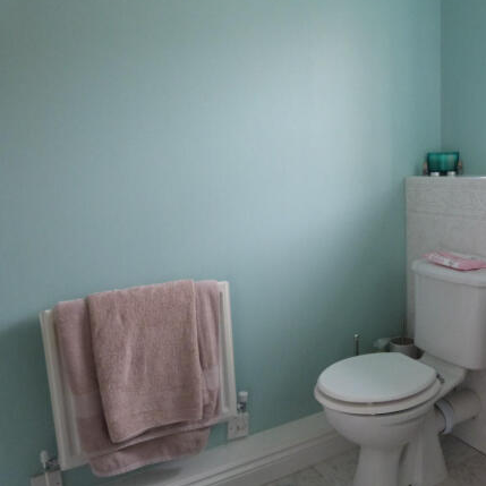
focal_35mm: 30
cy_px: 241
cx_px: 312
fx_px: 477
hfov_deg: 53.3
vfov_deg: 54.0
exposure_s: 1/60
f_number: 2.8
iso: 400
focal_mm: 4.5
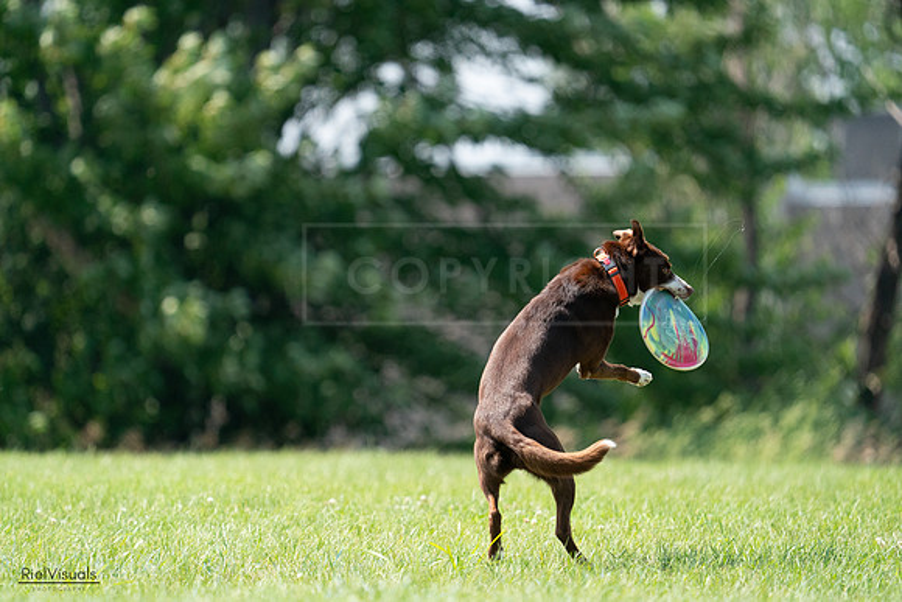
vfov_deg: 3.0
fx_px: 11327
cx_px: 451
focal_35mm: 452
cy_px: 301
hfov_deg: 4.6
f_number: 6.3
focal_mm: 452
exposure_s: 1/4000
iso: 2500
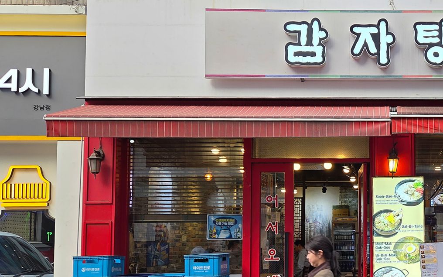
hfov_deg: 38.6
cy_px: 194
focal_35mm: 48
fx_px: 580
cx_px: 408
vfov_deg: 26.6
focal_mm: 5.4
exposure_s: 1/120
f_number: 1.8
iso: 32
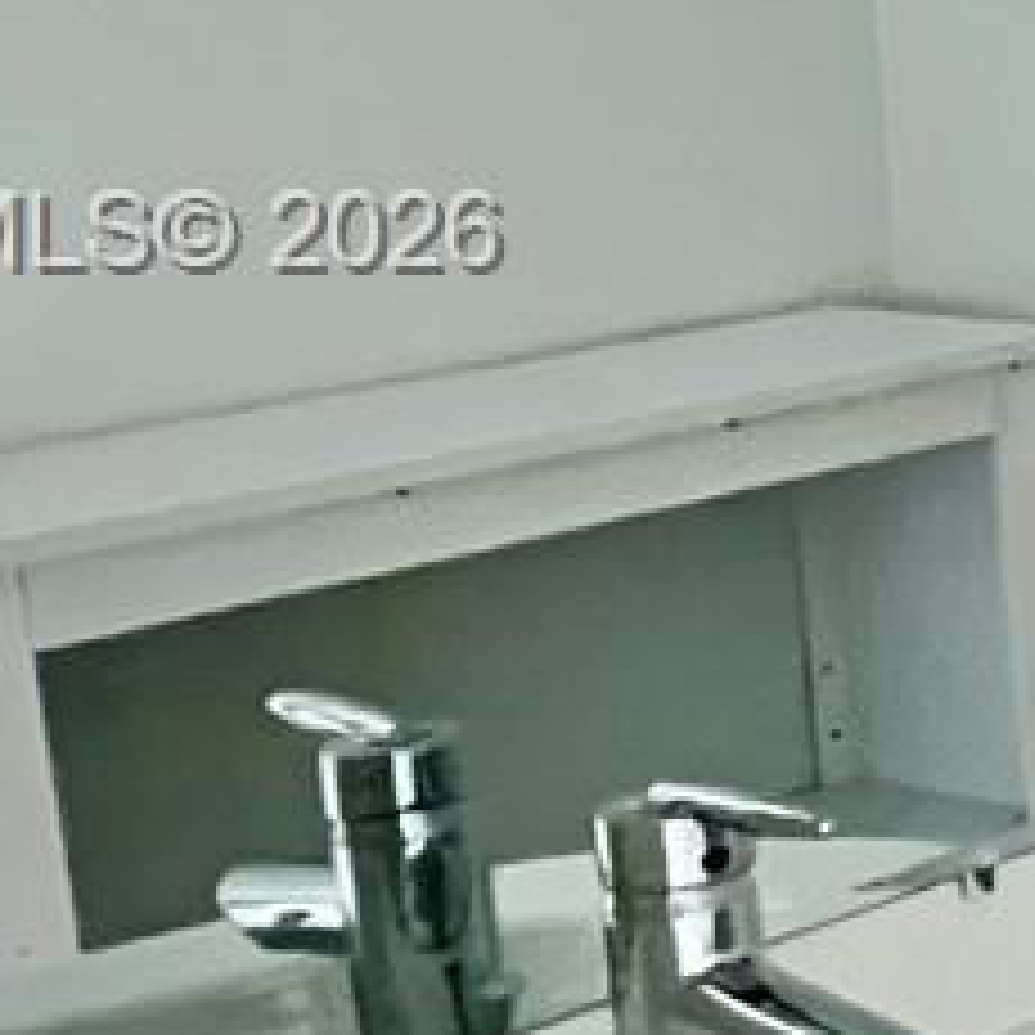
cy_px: 238
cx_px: 2700
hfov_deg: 13.3
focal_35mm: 80
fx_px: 2706
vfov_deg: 21.4
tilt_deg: -9.2
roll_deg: +1.0
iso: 1000
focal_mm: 1.57
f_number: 1.8
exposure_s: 1/40
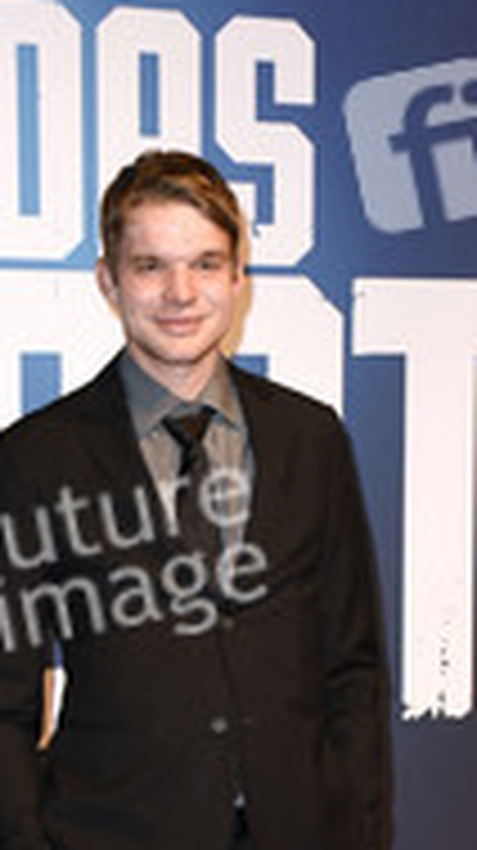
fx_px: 2617
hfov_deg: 10.4
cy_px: 801
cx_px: 166
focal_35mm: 116
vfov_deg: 18.1
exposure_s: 1/160
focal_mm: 35
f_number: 6.3
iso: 640
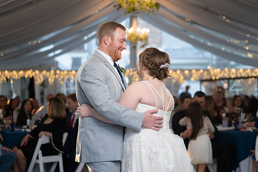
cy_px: 81
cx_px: 145
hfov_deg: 25.5
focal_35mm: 79
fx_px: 569
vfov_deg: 17.2
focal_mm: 70
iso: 500
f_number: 2.8
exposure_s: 1/250
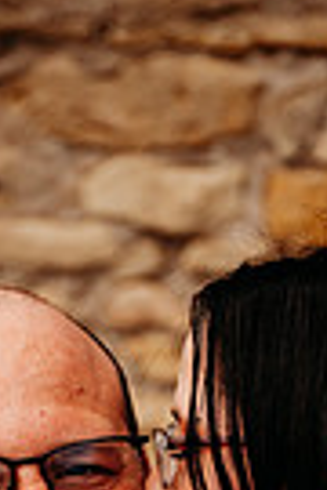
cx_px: 164
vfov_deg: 12.5
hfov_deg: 8.7
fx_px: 2139
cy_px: 701
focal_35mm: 157
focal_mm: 47
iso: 200
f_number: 3.2
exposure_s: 1/400
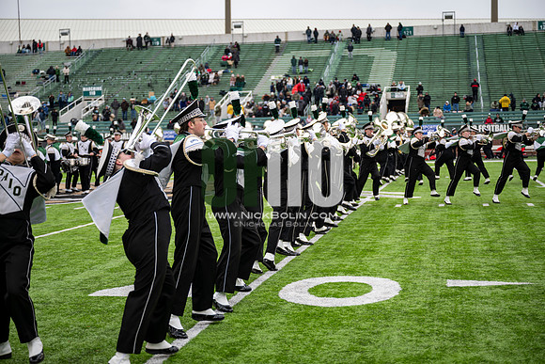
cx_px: 272
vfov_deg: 23.8
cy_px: 182
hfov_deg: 35.0
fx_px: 863
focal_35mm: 57
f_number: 2.8
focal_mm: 57
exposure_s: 1/500
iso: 160
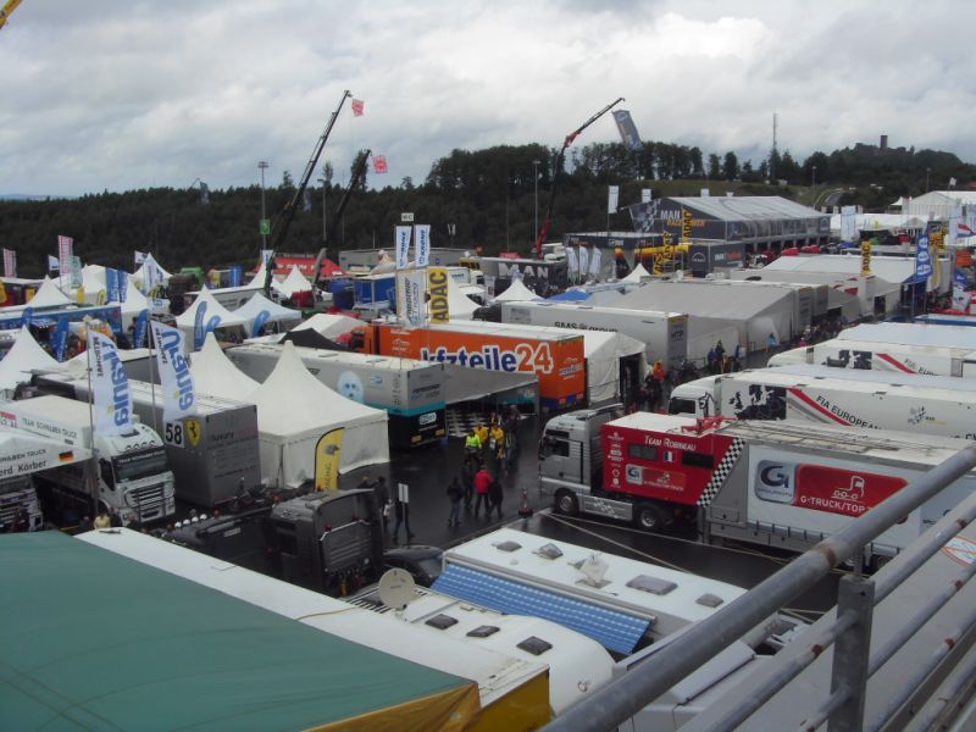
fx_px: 1100
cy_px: 366
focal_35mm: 39
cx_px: 488
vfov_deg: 36.8
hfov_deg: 47.9
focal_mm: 6.6
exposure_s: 1/350
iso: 80
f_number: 6.2
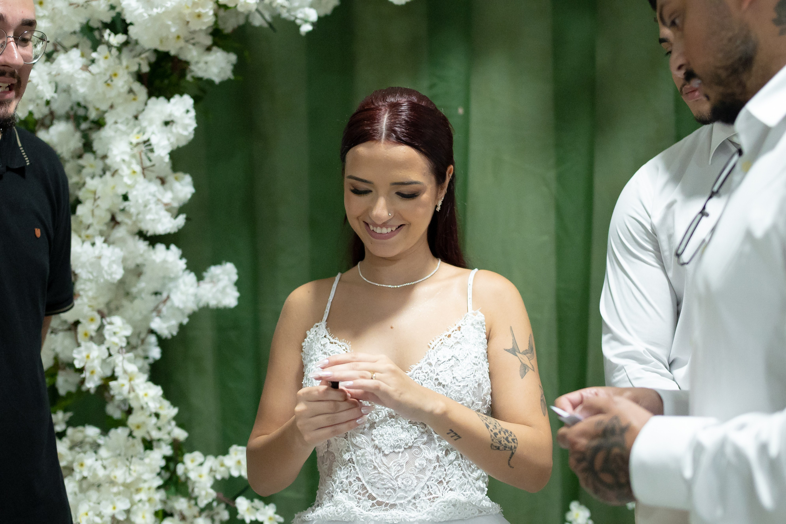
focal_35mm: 52
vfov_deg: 26.0
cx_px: 393
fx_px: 1135
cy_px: 262
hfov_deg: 38.2
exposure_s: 1/320
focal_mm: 35
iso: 3200
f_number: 2
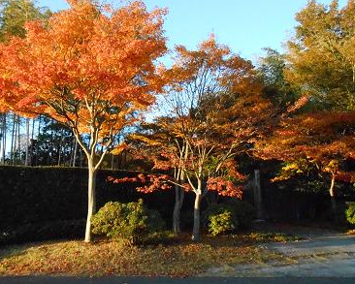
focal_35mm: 32
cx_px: 164
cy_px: 122
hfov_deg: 55.6
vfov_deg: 45.7
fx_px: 336
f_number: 3.5
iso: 1600
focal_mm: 4.6
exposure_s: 1/2000
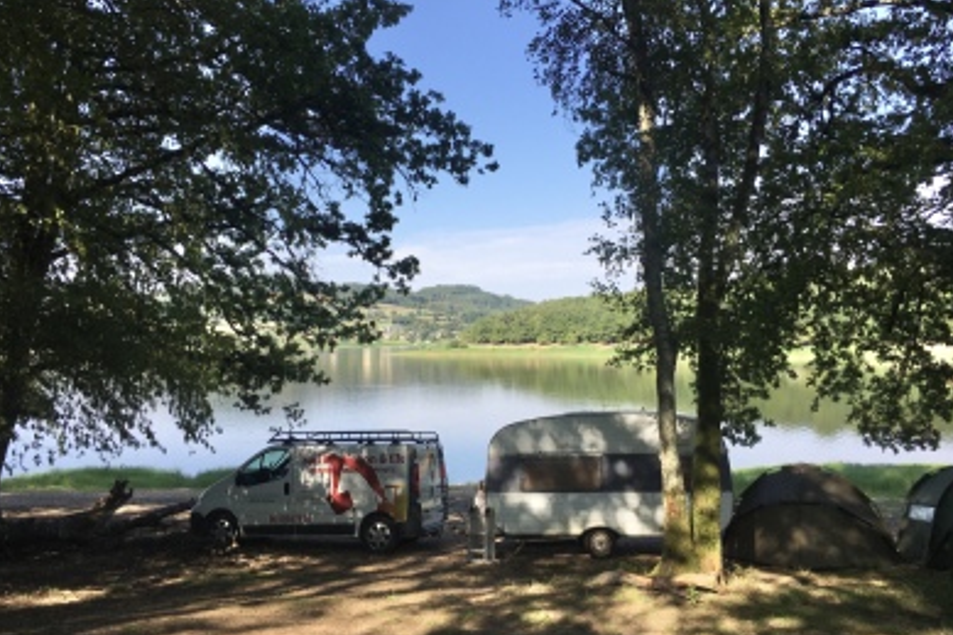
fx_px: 820
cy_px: 306
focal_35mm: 31
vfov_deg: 42.3
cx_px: 485
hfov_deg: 60.3
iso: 25
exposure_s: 1/874
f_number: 2.2
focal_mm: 4.15
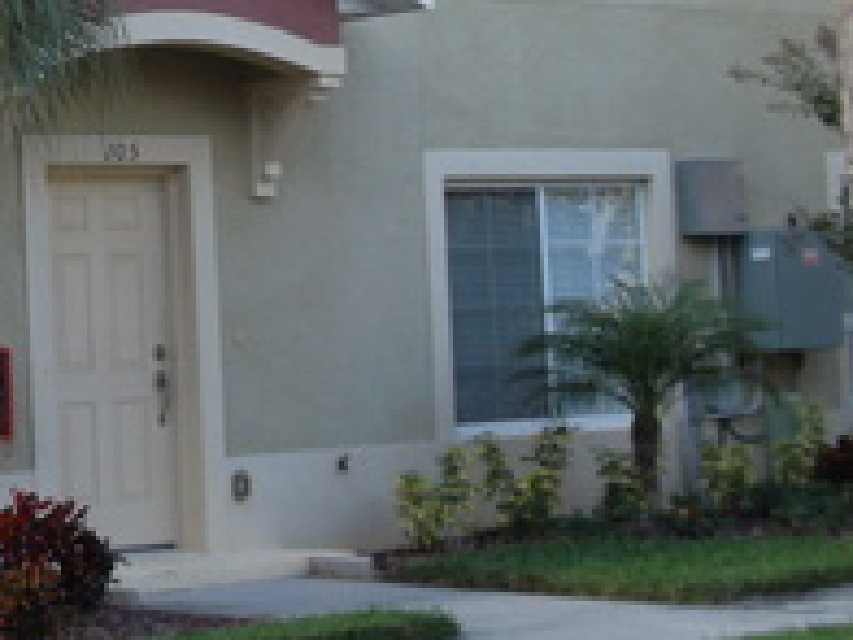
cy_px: 57
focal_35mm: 115
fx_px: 2834
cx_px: -222
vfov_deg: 12.8
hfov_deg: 16.3
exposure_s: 1/85
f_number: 4.5
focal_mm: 7.8
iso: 80
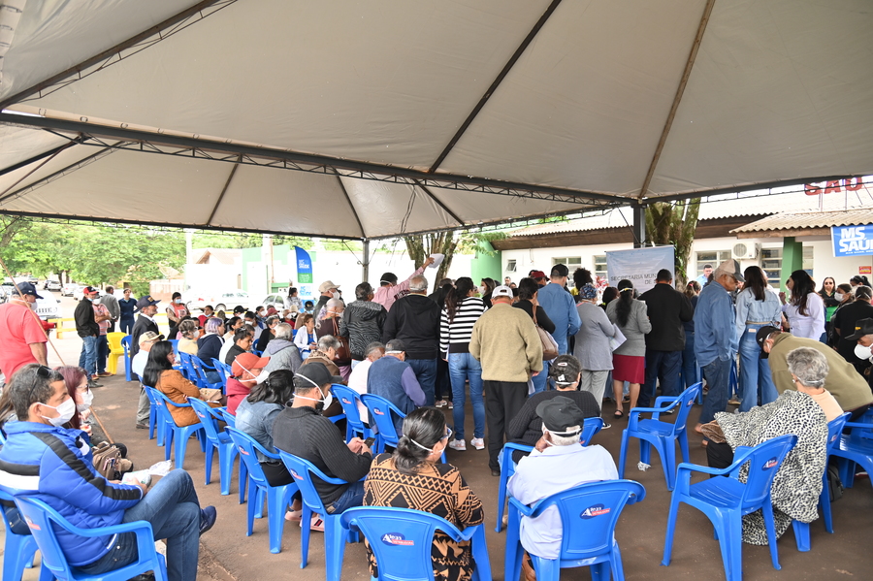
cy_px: 290
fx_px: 582
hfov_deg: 73.8
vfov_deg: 53.1
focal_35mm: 24
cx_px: 436
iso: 400
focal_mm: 24
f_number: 4
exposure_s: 1/100
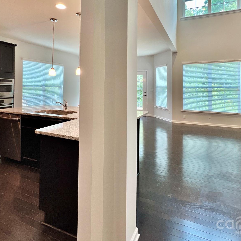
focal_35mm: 20
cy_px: 85
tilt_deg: +0.6
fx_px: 158
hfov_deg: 74.8
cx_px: 122
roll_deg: -0.4
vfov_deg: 73.1
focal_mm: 1.57
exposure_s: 1/120
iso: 200
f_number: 1.8
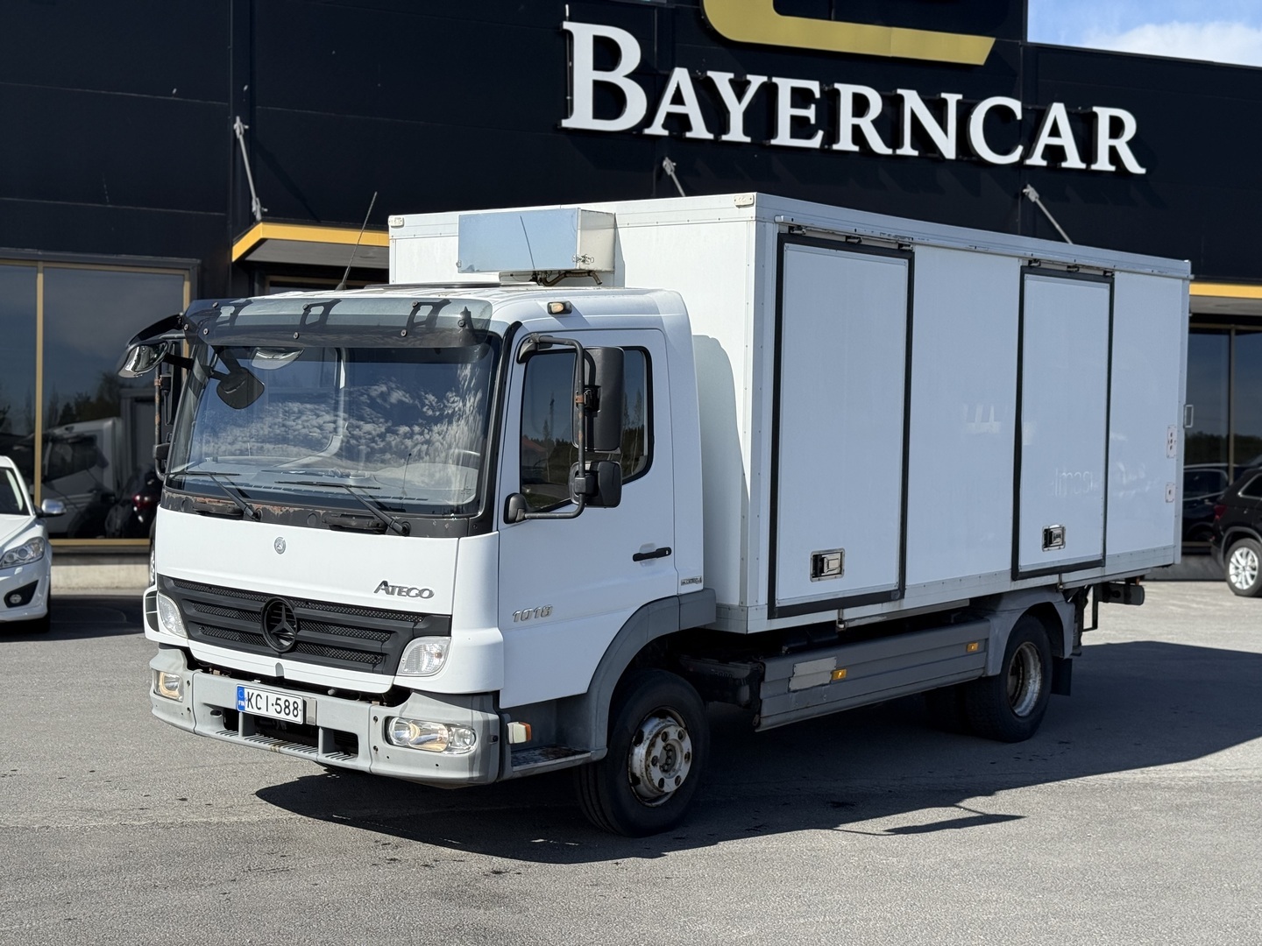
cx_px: 631
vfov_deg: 30.3
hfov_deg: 39.7
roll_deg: -0.5
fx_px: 1750
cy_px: 473
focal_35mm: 48
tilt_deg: +1.0
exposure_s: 1/6024
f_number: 1.78
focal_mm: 6.76
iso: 100
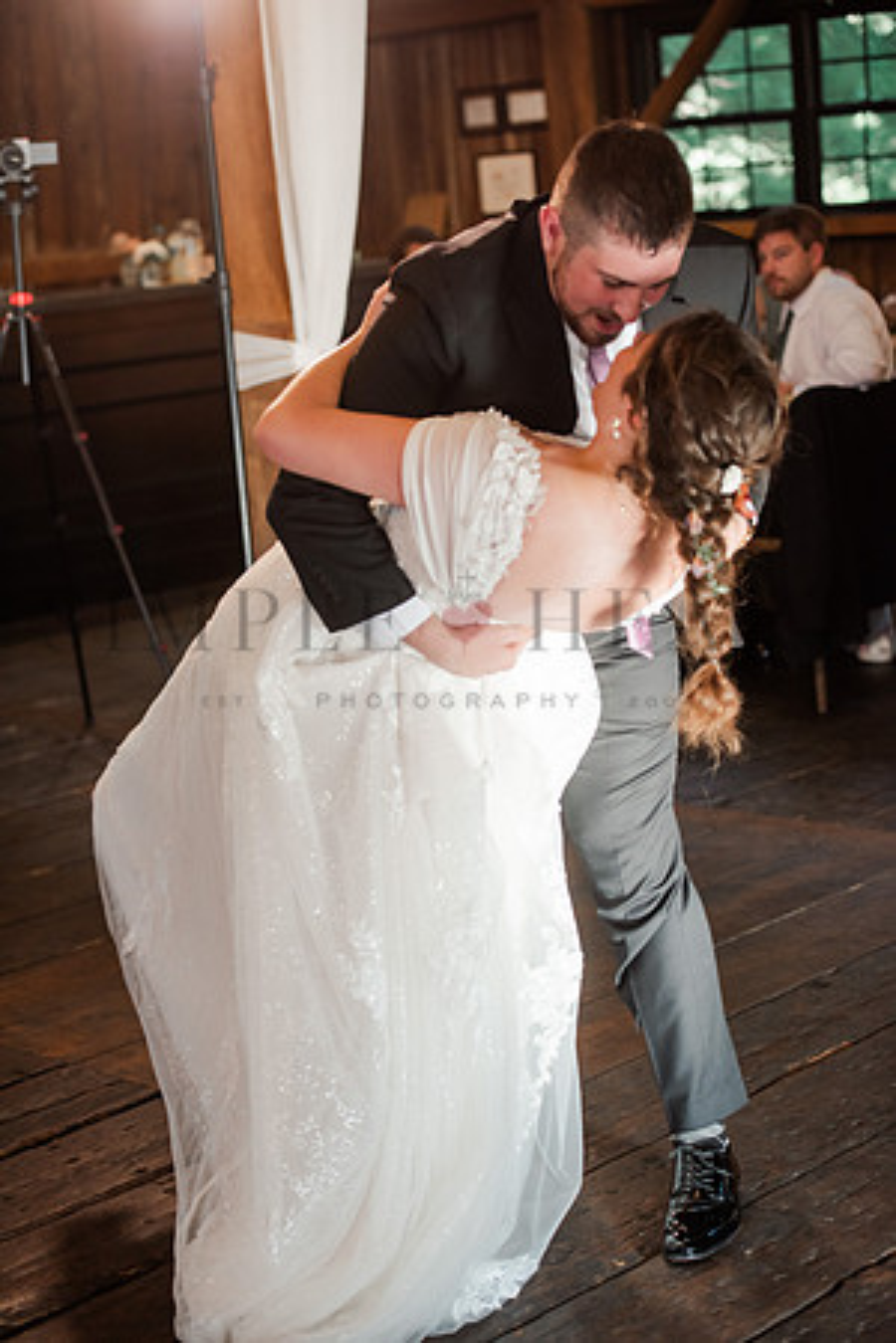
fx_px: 2613
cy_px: 672
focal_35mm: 70
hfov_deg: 19.5
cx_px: 448
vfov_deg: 28.8
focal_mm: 70
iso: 800
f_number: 2.8
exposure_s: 1/160
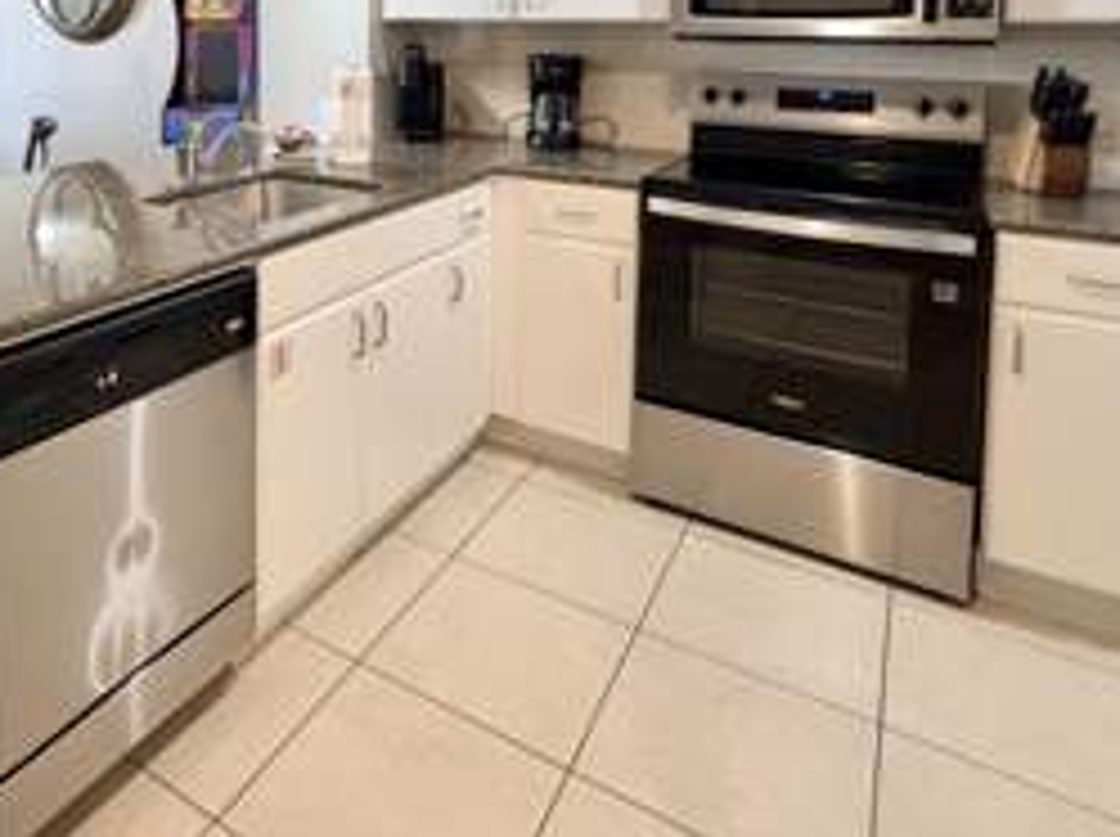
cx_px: 310
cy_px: 65
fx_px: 872
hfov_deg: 62.5
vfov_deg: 45.8
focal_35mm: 27
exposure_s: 1/60
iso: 250
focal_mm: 2.22
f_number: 2.2
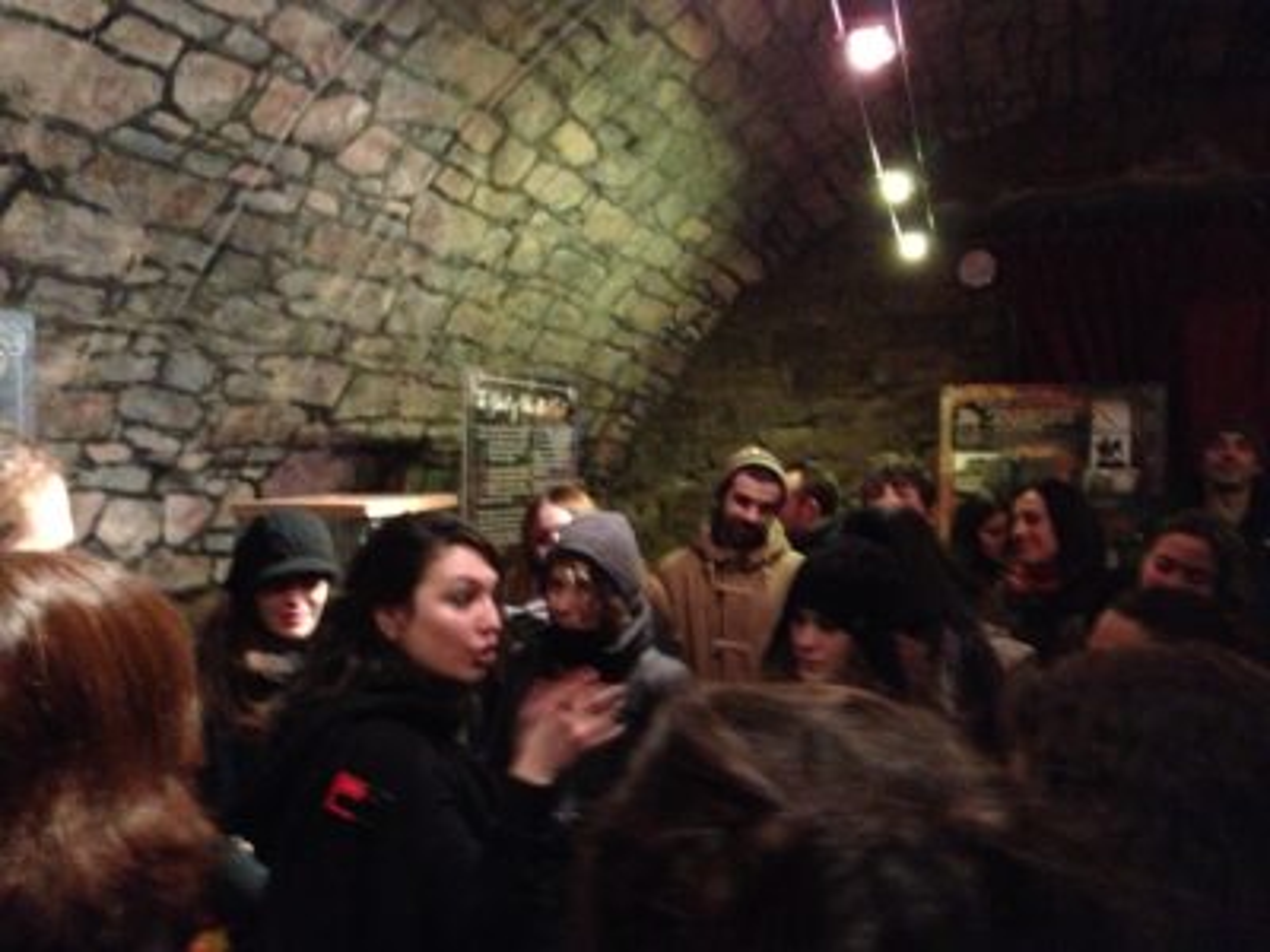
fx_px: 1284
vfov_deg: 40.7
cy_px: 476
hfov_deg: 52.6
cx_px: 635
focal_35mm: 35
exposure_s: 1/15
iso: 800
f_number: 2.4
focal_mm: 4.28
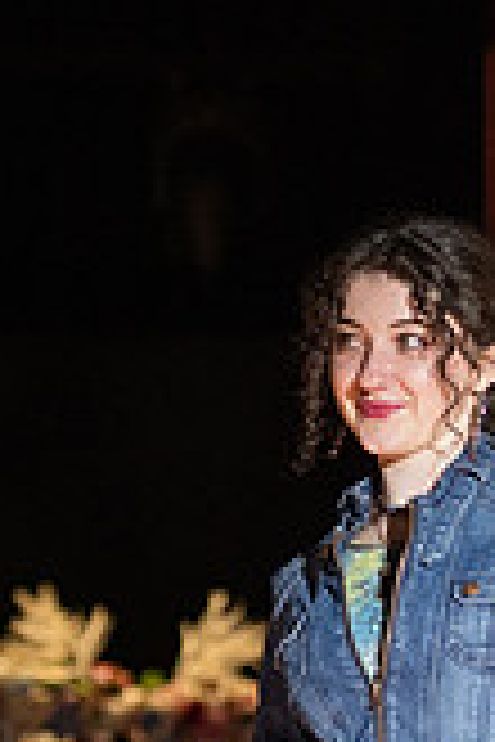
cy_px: 821
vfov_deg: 5.3
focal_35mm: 389
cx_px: 510
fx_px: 8022
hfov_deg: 3.5
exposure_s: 1/1000
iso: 800
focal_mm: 80
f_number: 2.8
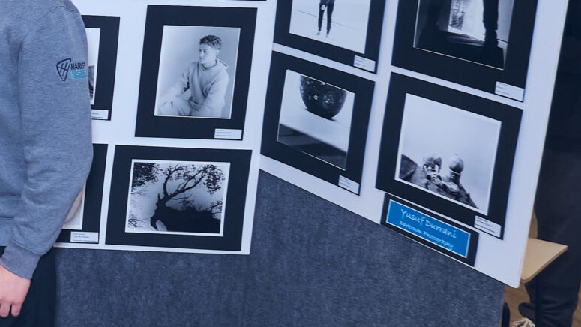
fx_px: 1279
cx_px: -353
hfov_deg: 20.7
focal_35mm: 83
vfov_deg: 14.4
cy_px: 31
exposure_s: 1/160
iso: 1250
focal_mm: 16
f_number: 4
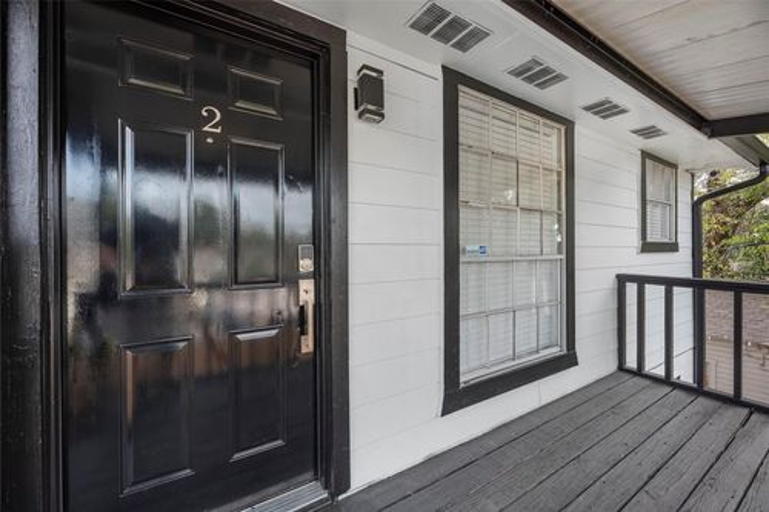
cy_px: 256
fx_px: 299
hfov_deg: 104.3
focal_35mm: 14
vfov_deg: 81.2
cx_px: 384
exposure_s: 1/10
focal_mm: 14
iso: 100
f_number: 9
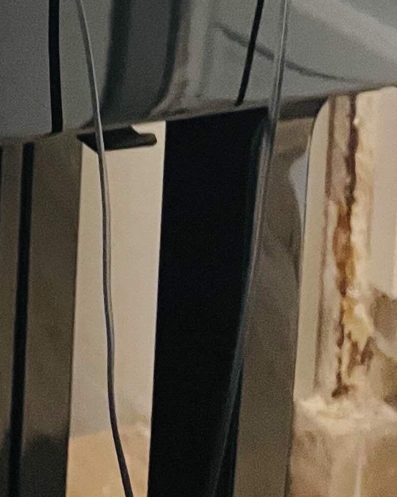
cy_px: -381
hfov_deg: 13.8
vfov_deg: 15.9
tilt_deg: -4.8
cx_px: -224
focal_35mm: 104
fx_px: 1528
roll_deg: -1.4
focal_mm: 5.1
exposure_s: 1/50
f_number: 1.6
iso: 320
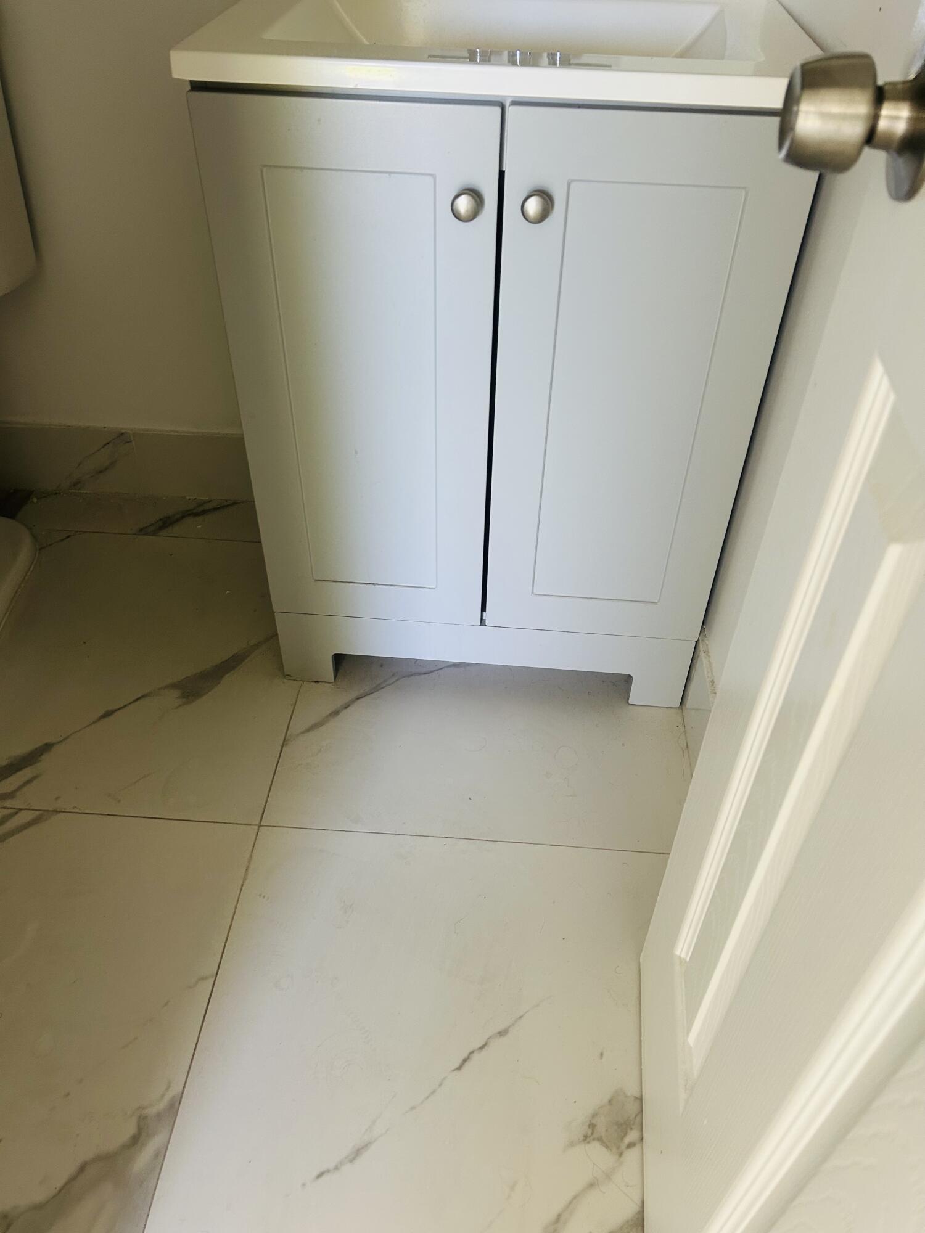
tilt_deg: -44.4
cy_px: 616
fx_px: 926
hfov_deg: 53.1
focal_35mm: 26
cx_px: 462
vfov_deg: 67.3
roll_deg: -1.8
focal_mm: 5.7
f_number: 1.5
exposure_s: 1/76
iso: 125
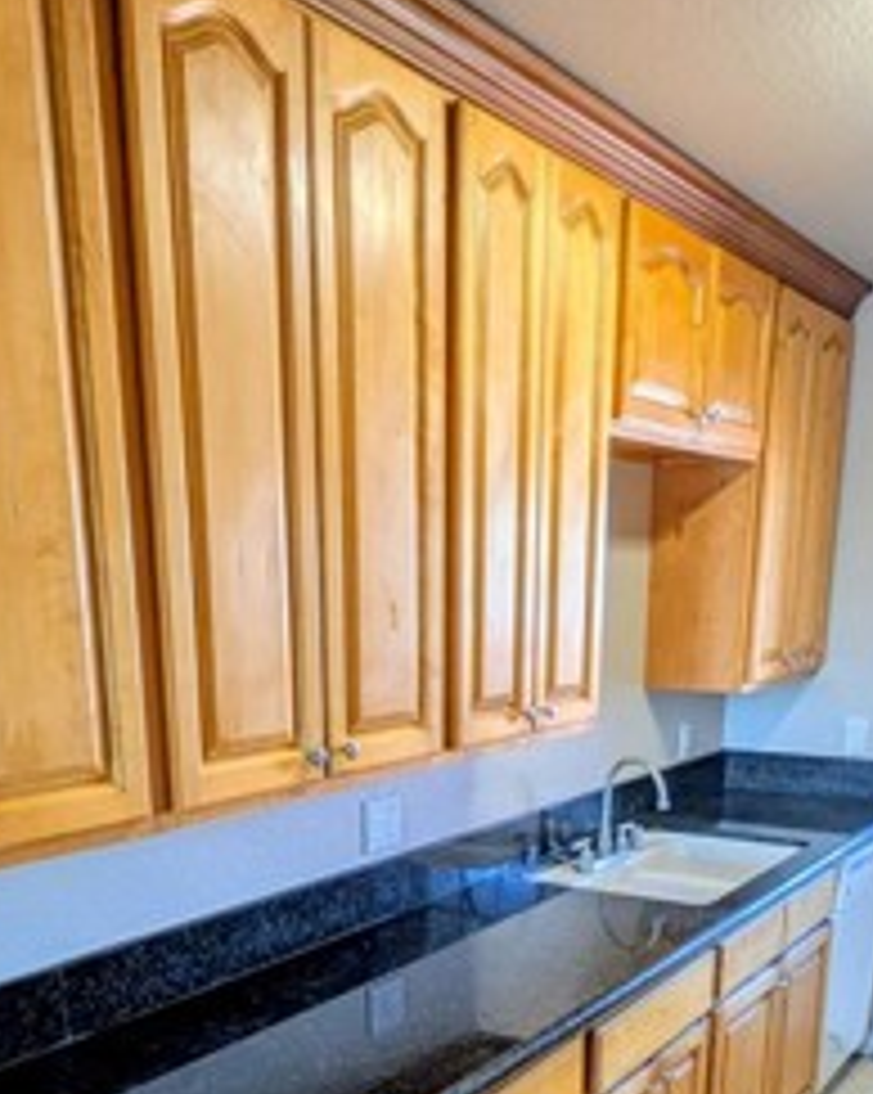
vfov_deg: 46.5
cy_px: 936
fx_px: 1164
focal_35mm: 36
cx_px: 432
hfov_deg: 41.1
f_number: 2.2
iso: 83
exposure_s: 1/40
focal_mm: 1.85
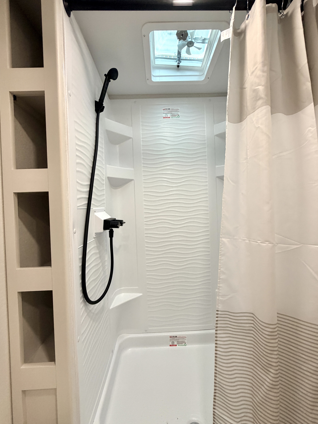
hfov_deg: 81.7
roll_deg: +0.2
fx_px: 184
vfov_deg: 98.2
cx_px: 161
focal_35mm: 15
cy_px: 211
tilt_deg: -0.6
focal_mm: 2.22
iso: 250
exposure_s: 1/95
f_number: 2.2
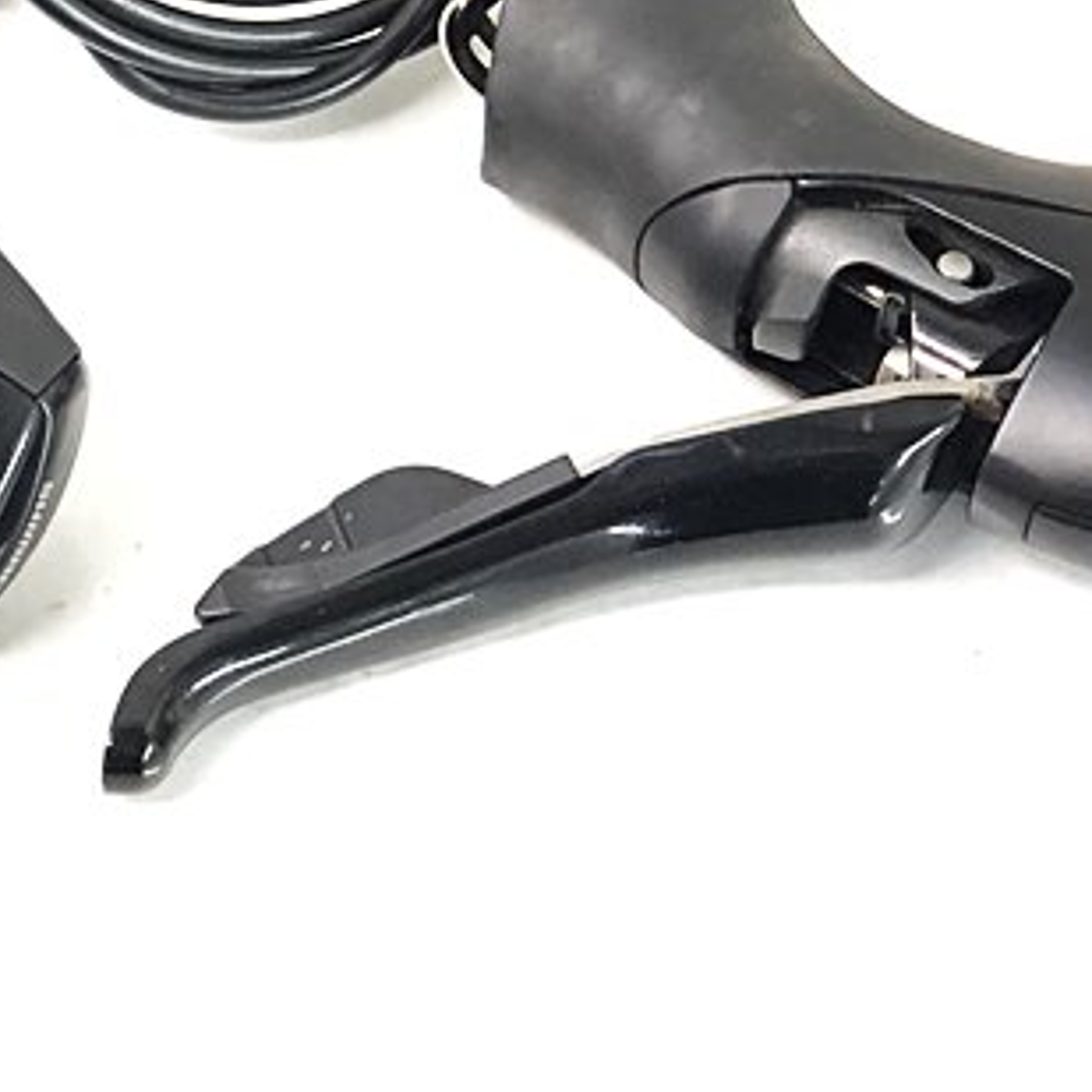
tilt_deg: -49.1
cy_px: 124
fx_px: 4247
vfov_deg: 14.5
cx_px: 60
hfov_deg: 14.5
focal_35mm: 119
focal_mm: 6
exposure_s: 1/25
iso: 125
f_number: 2.4
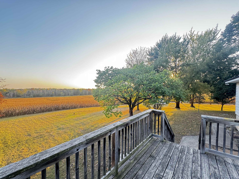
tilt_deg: -2.2
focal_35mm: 15
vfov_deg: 81.7
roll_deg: +0.1
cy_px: 95
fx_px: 104
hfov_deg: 98.2
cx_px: 123
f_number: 2.2
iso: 160
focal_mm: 2.22
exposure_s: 1/99
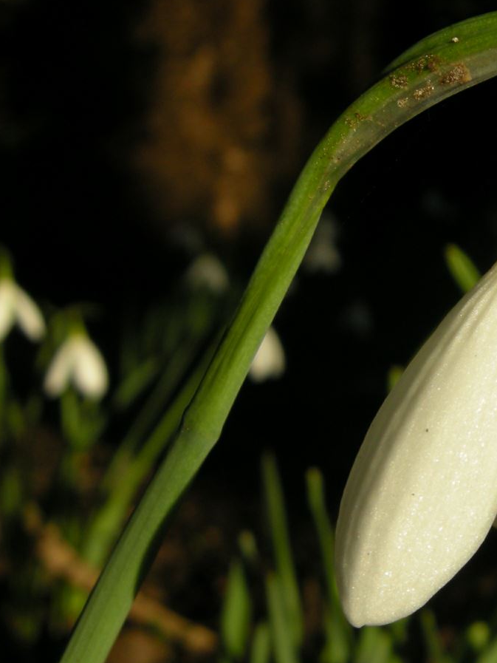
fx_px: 1493
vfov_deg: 25.0
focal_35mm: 78
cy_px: 368
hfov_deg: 18.4
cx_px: 512
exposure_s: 1/210
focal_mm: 7.5
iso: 64
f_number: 5.4
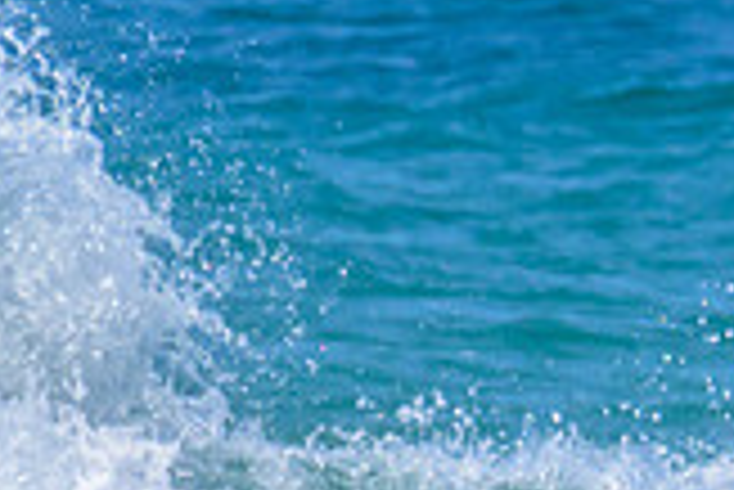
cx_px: 1364
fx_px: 78708
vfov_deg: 0.4
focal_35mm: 3857
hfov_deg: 0.5
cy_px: 383
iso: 1600
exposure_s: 1/2000
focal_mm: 800
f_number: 16
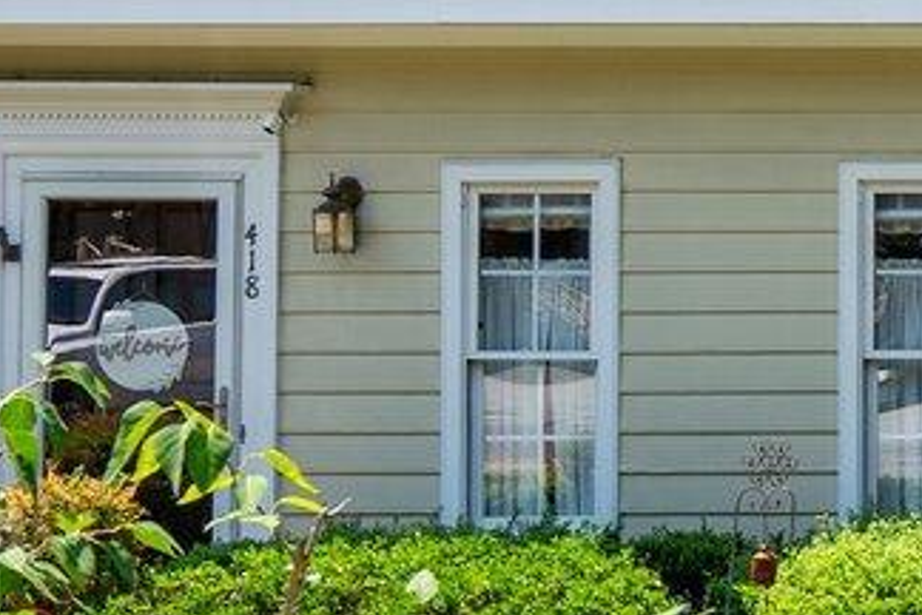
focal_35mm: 101
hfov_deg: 15.9
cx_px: 1838
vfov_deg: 13.5
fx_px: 2587
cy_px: 258
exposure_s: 1/60
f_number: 4.5
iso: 100
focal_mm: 16
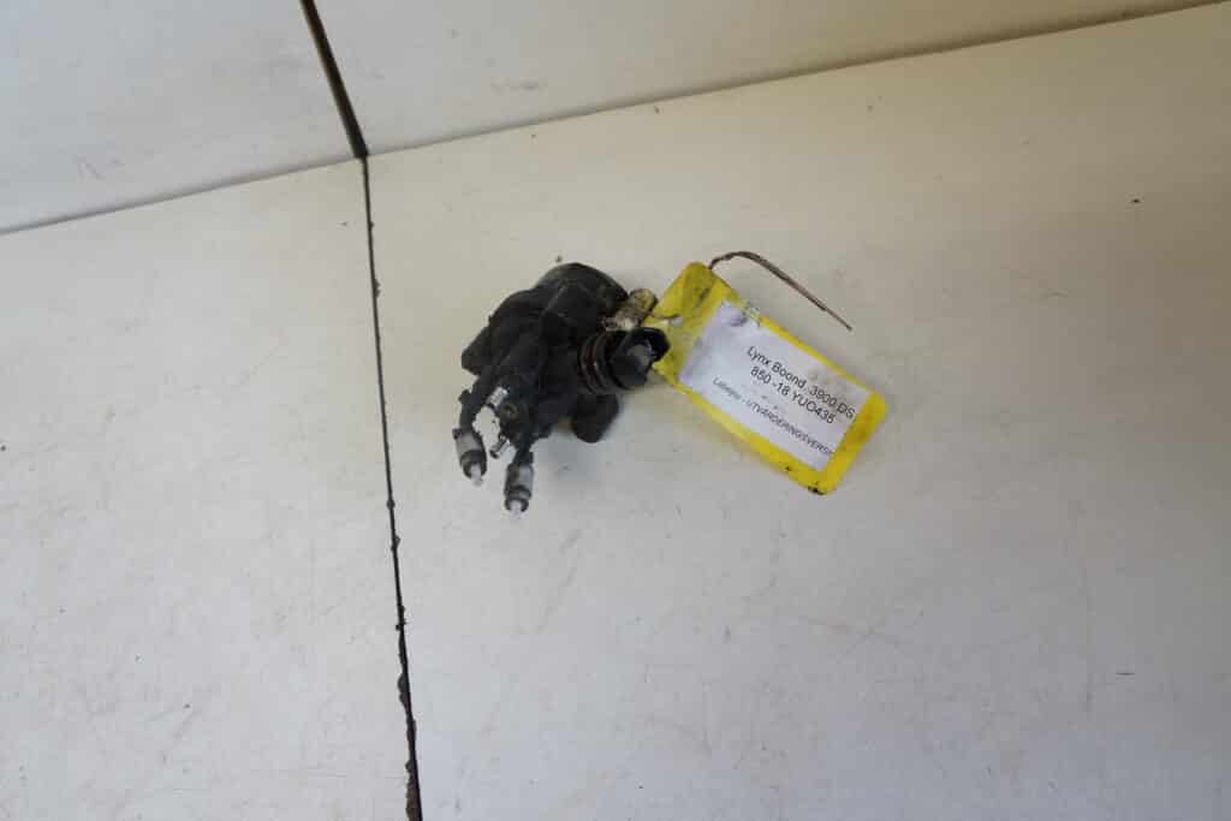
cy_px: 410
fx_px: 975
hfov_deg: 64.5
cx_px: 616
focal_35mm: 28
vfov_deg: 45.7
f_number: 4
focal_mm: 19
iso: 800
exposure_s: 1/60
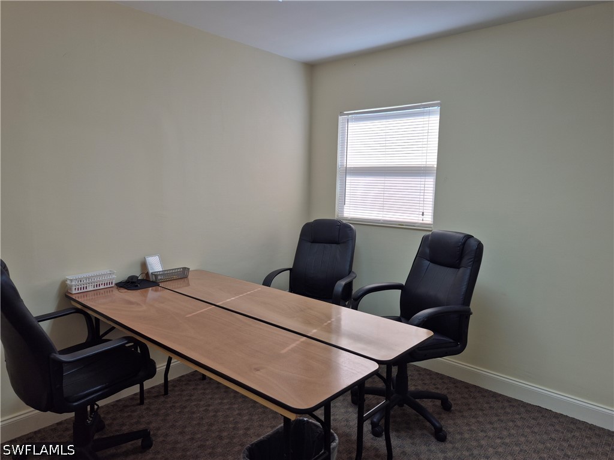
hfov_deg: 73.9
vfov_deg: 58.9
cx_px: 307
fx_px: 408
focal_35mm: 23
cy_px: 230
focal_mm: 5.4
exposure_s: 1/180
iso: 25
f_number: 1.8
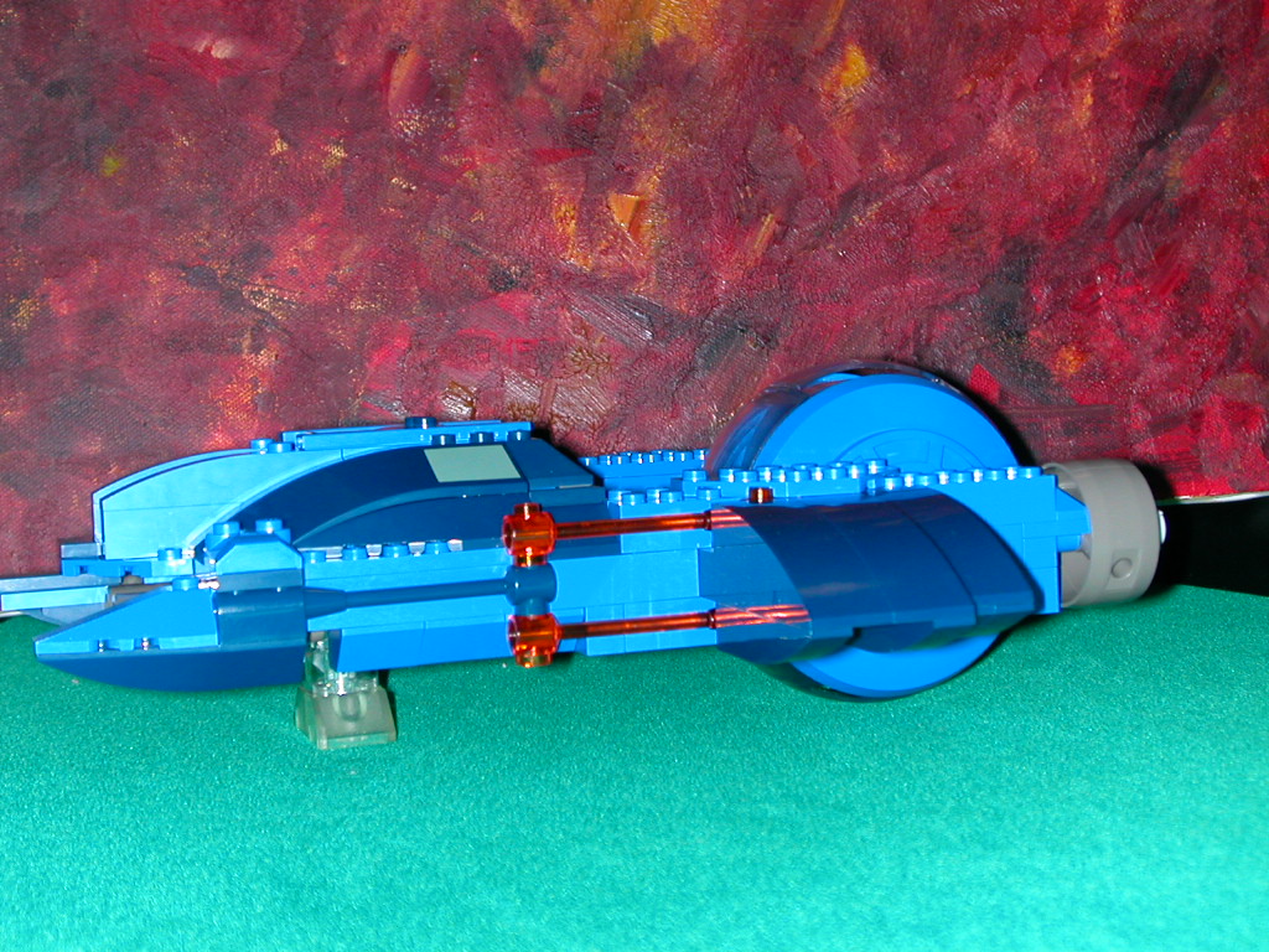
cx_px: 634
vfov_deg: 25.2
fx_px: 2126
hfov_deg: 33.2
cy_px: 476
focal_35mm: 58
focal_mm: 8.9
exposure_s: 1/59.9
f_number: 3.4
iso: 100
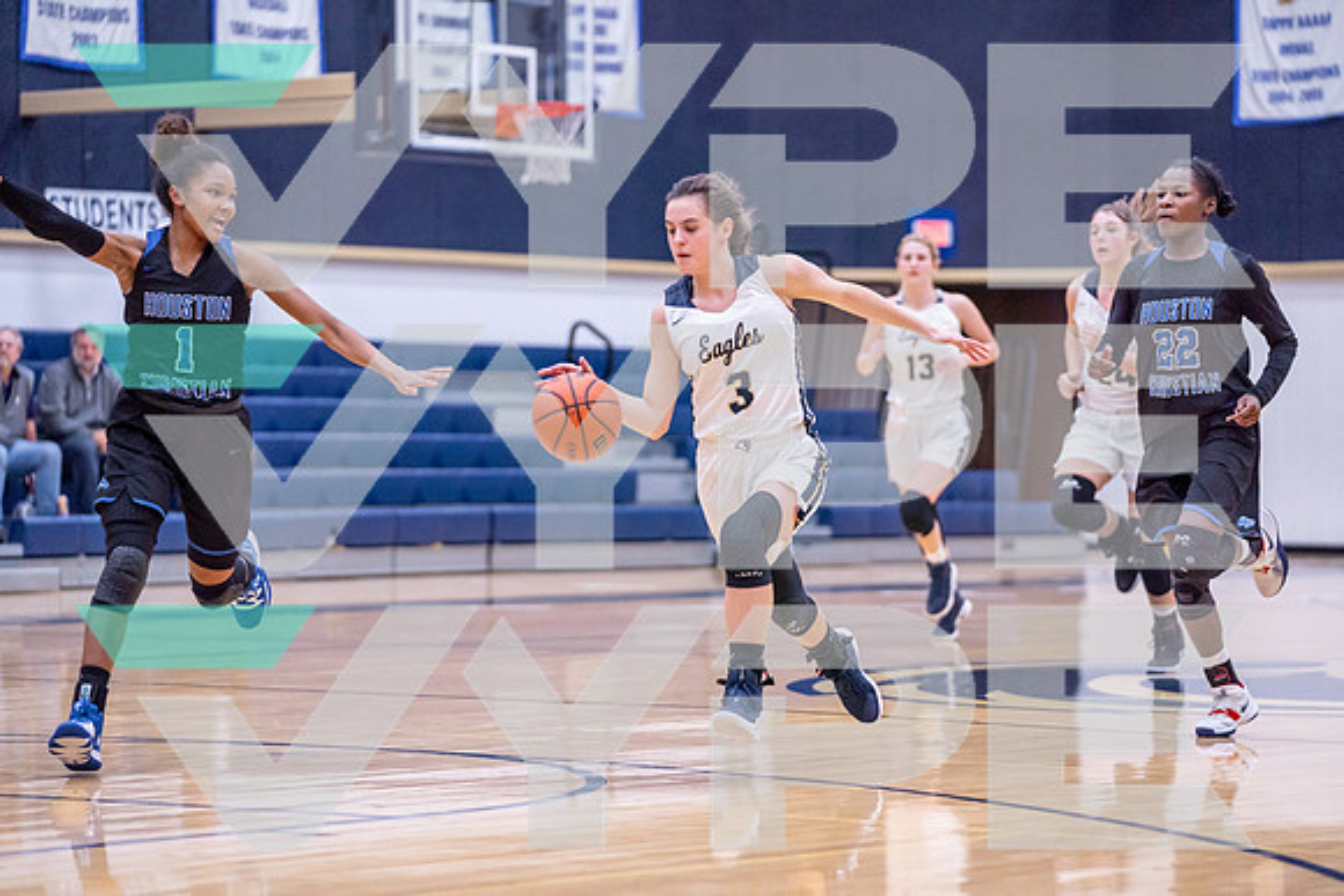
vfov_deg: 11.0
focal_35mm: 125
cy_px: 448
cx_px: 672
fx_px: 4678
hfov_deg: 16.4
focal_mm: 124
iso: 2000
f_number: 2.8
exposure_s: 1/1250
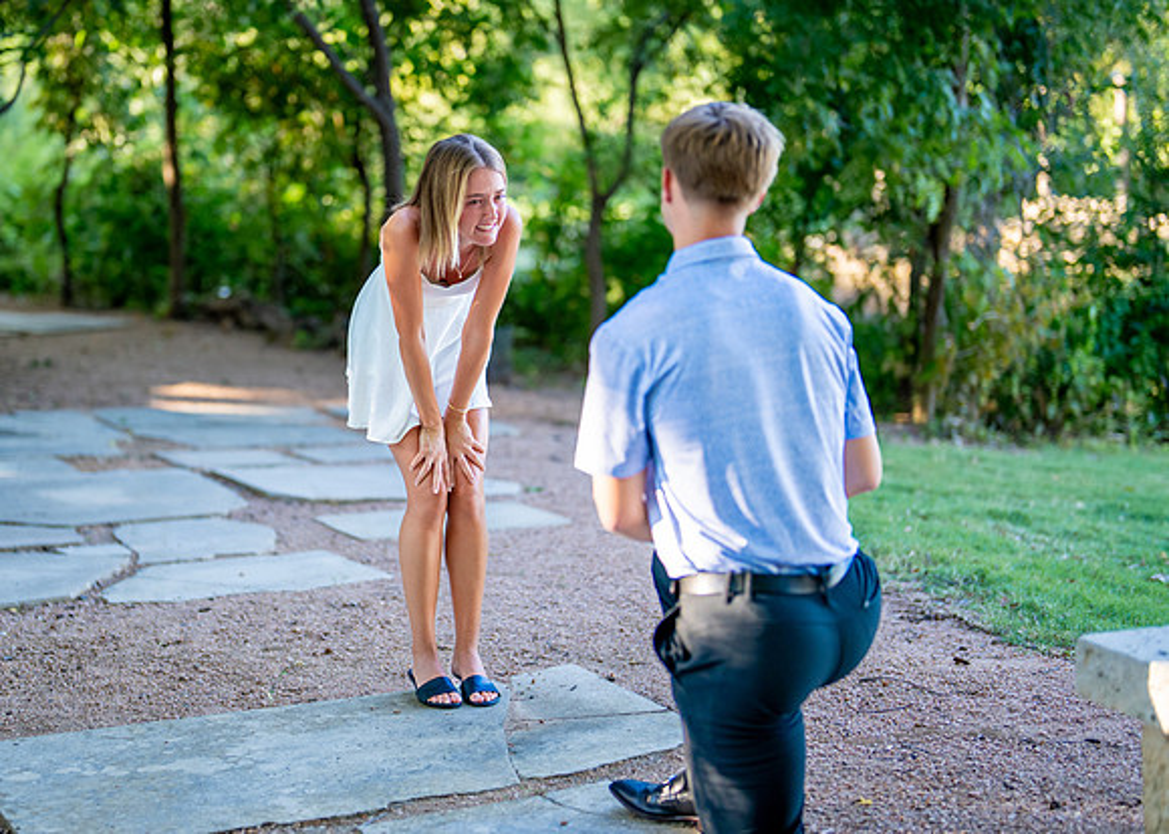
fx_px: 2331
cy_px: 387
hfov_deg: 28.0
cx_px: 428
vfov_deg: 20.3
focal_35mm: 70
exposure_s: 1/1000
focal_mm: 50
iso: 320
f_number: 1.2
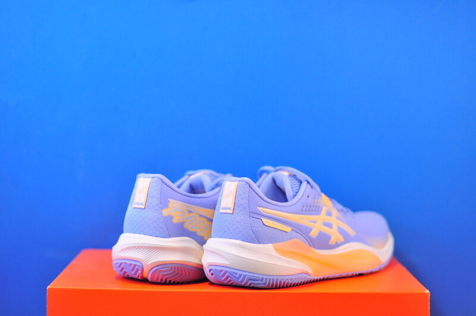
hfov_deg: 27.0
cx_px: 238
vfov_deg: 18.1
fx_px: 990
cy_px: 158
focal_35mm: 75
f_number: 2
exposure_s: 1/320
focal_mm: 50
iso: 250
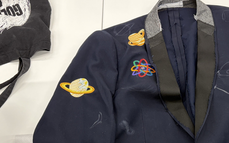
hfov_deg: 35.4
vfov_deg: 22.2
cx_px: 176
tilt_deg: -64.1
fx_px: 350
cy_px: 145
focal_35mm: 56
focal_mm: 5.96
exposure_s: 1/50
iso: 125
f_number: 1.6
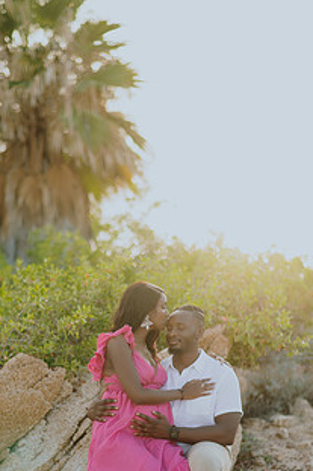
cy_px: 333
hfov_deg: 16.2
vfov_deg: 24.0
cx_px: 130
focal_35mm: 84
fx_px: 1097
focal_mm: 58
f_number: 1.8
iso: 100
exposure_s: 1/800
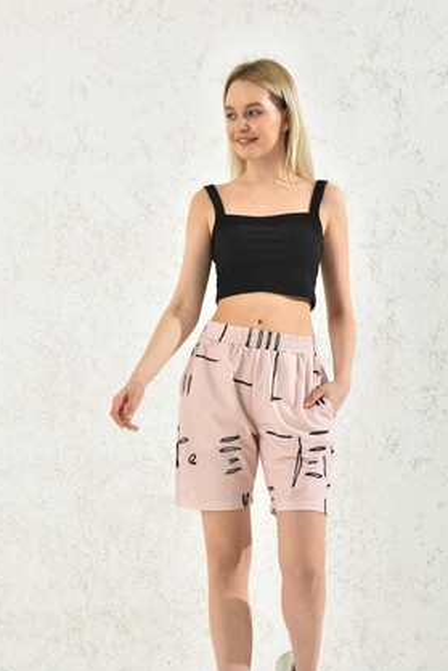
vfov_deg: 28.4
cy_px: 406
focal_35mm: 71
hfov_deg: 19.2
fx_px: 1324
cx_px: 279
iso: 100
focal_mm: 55
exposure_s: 1/160
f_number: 7.1
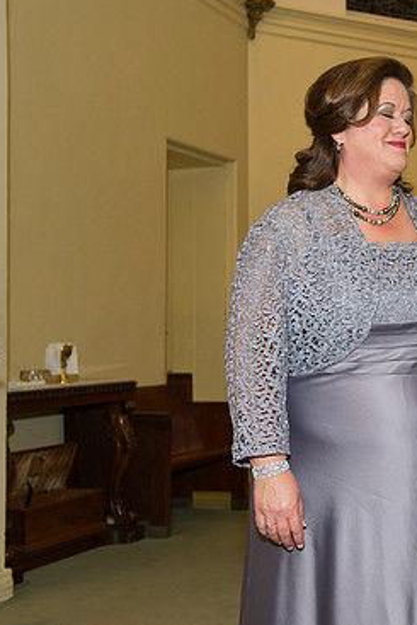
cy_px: 325
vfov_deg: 33.4
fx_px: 1041
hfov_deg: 21.6
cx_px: 444
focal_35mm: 60
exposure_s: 1/125
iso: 800
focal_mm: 38
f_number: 5.6
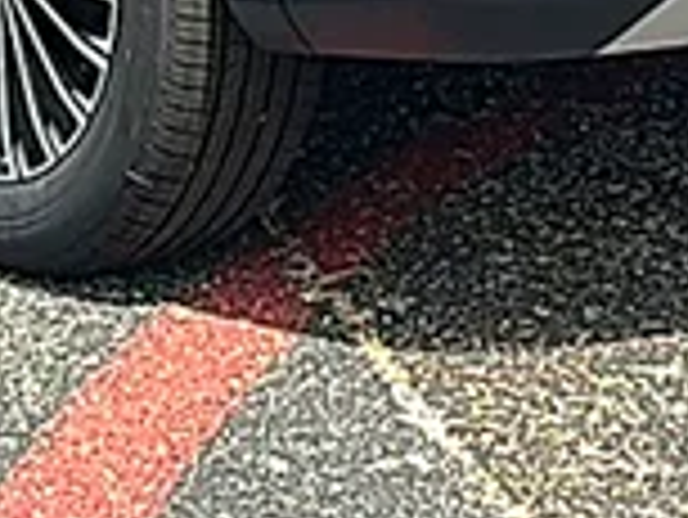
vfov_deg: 7.7
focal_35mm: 183
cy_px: -588
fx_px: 3640
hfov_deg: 10.8
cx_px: 202
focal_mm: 6.86
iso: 80
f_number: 1.78
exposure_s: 1/4808
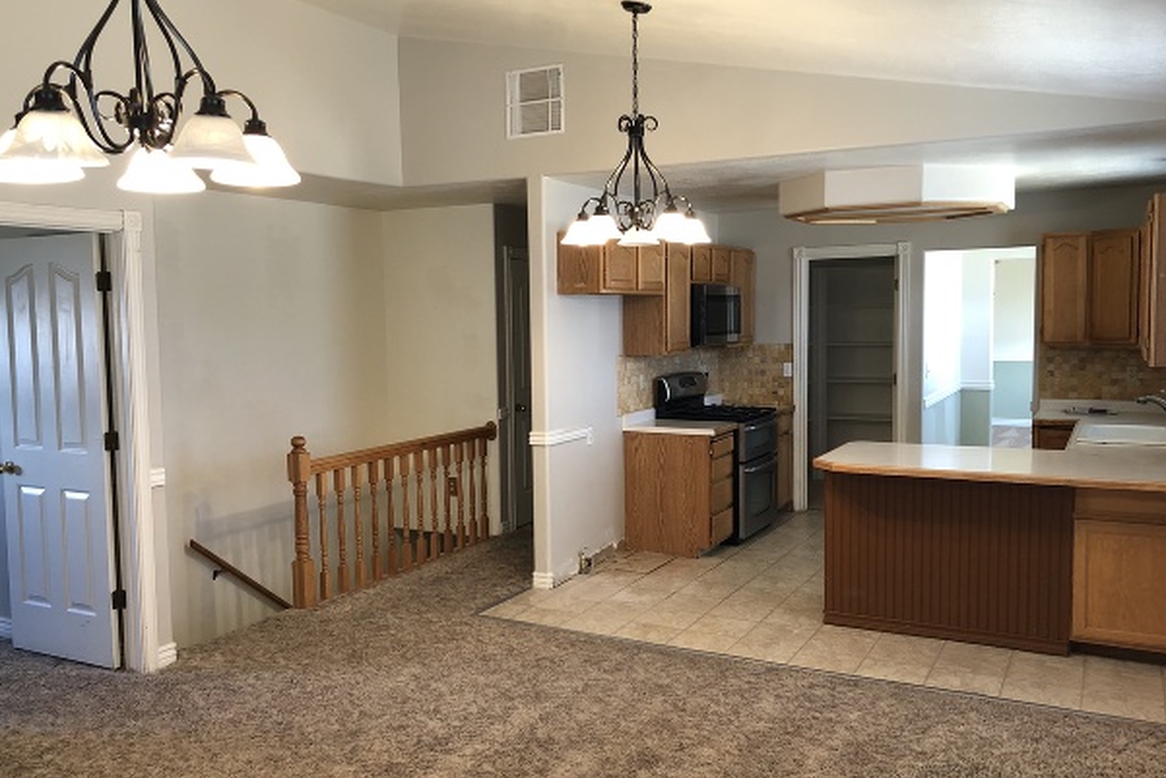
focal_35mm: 31
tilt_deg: -3.5
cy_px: 400
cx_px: 570
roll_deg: +1.0
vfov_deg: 42.3
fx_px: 1004
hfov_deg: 60.3
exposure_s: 1/24
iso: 40
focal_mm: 3.99
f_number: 1.8
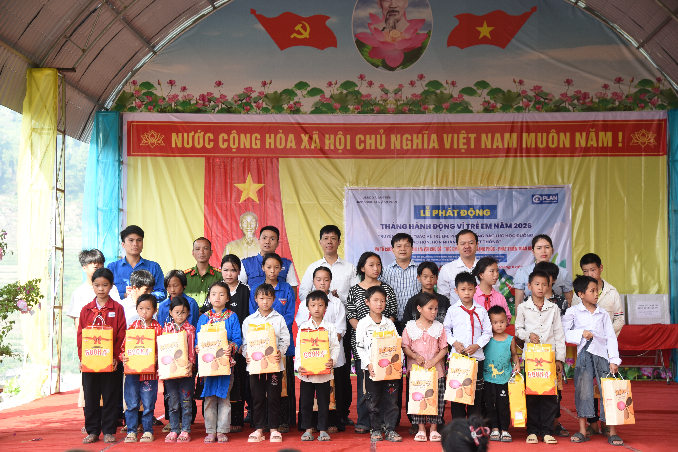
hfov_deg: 36.2
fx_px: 1036
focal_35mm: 55
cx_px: 339
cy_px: 226
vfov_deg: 24.6
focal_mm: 55
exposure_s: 1/250
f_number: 4.5
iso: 320
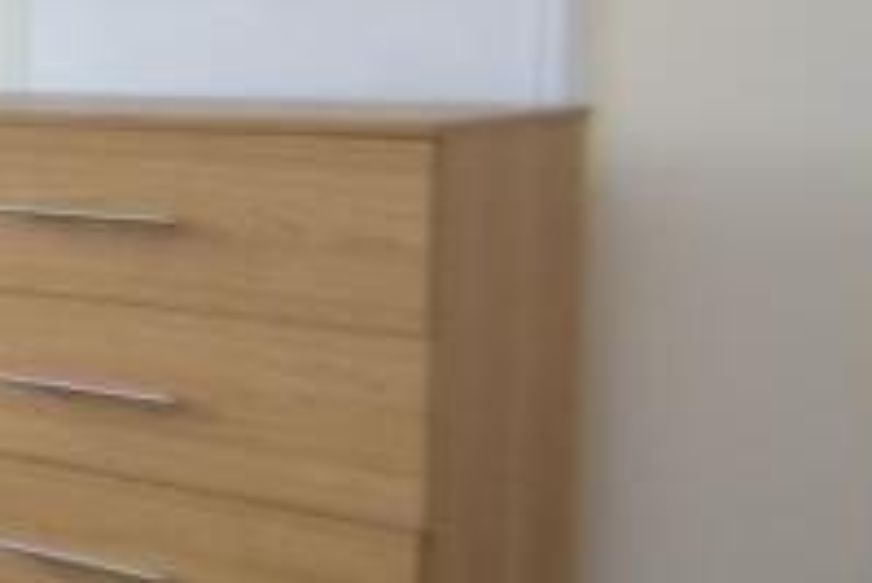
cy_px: 228
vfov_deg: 17.7
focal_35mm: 77
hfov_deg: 18.9
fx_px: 1866
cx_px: -771
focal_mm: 10
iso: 800
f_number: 3.5
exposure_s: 1/45
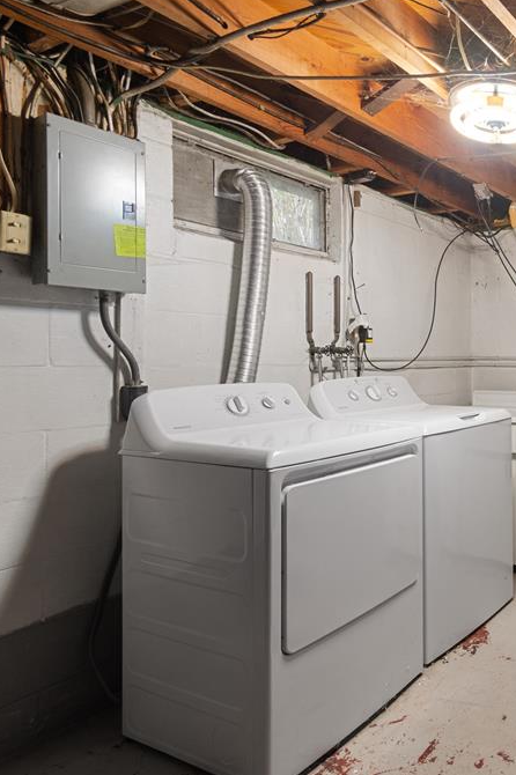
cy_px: 382
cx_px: 567
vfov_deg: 69.4
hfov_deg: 40.2
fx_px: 560
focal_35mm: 26
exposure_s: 1/2
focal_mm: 17
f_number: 9
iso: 320
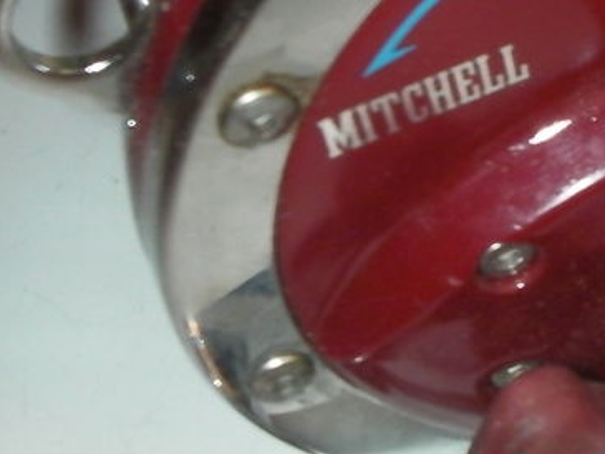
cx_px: 587
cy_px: 91
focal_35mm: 104
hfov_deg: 18.5
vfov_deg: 14.2
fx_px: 1818
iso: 200
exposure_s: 1/30
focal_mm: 6.3
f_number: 5.6
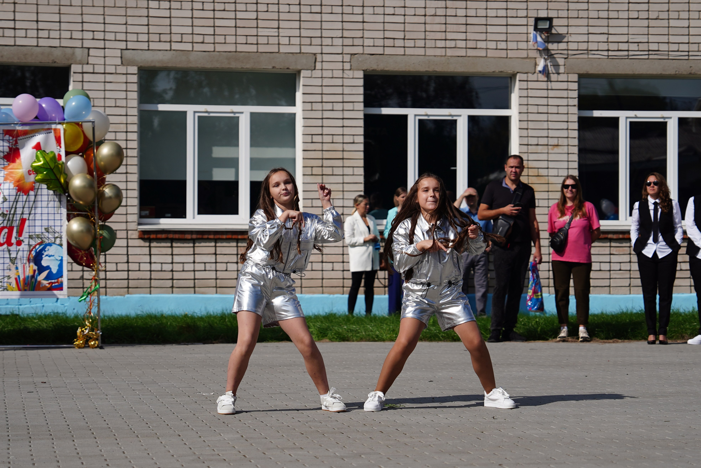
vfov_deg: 13.8
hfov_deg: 20.6
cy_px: 234
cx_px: 350
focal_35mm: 99
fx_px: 1928
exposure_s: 1/4000
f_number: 2.8
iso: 125
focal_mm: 66
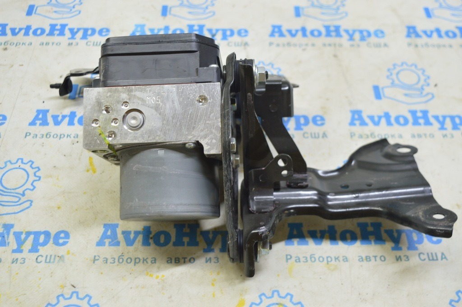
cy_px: 154
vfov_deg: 31.8
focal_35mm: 42
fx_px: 539
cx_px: 231
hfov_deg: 46.4
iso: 400
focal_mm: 28
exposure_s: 1/20
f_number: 5.6
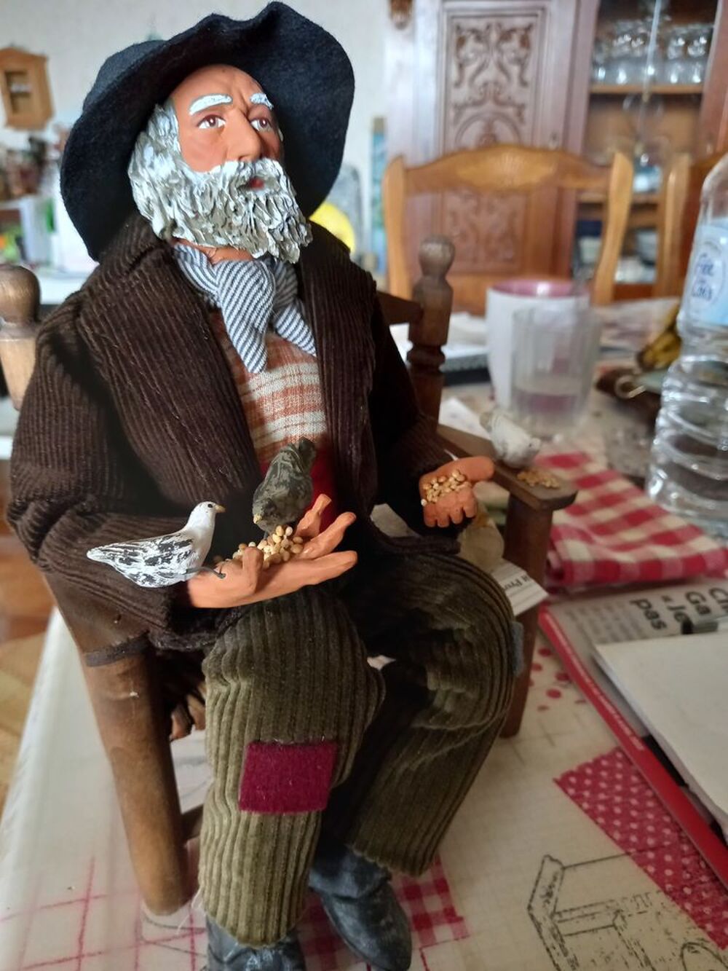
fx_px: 701
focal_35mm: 25
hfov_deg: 54.9
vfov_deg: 69.4
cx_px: 364
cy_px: 486
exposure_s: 1/25
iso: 500
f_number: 2
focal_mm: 4.6
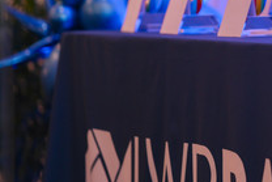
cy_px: -12
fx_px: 1981
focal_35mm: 262
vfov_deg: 5.2
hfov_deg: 7.8
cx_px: 335
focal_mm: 85
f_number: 1.4
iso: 125
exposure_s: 1/125
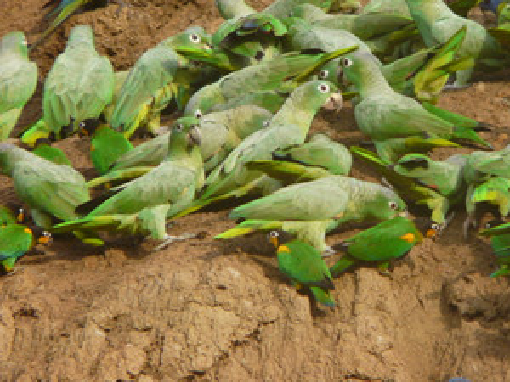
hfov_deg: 2.7
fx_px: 10917
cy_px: 112
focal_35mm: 741
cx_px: 369
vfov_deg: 2.0
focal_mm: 81.1
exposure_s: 1/400
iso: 200
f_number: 4.2
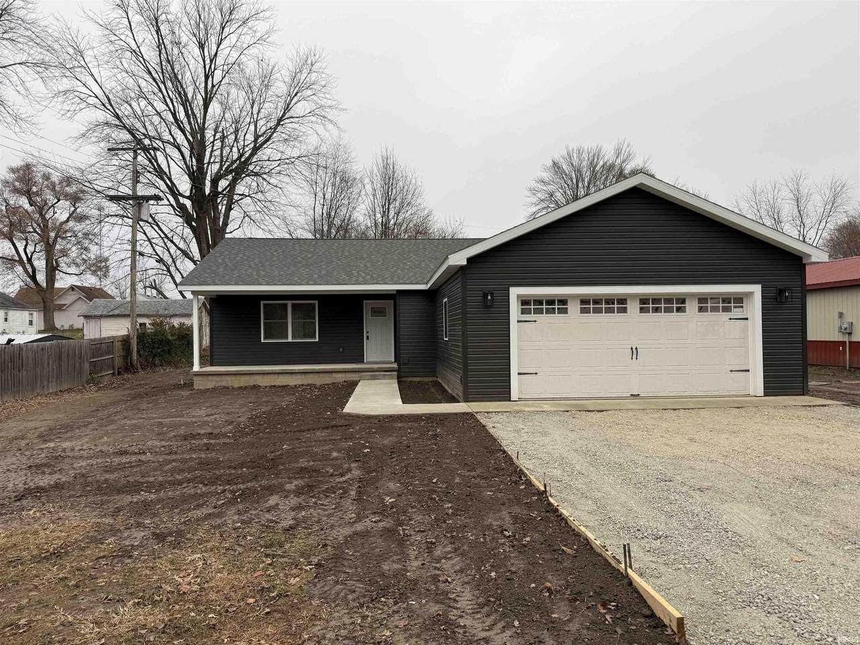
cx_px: 430
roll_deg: +1.2
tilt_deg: +1.3
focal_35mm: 24
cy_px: 322
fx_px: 596
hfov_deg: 71.6
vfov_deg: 56.8
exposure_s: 1/401
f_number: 1.78
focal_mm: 6.76
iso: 80
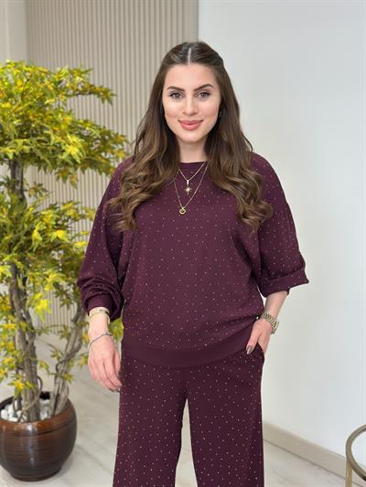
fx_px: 676
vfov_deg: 39.6
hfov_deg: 30.3
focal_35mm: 48
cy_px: 244
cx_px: 183
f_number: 1.78
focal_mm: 6.86
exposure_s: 1/145
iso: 64
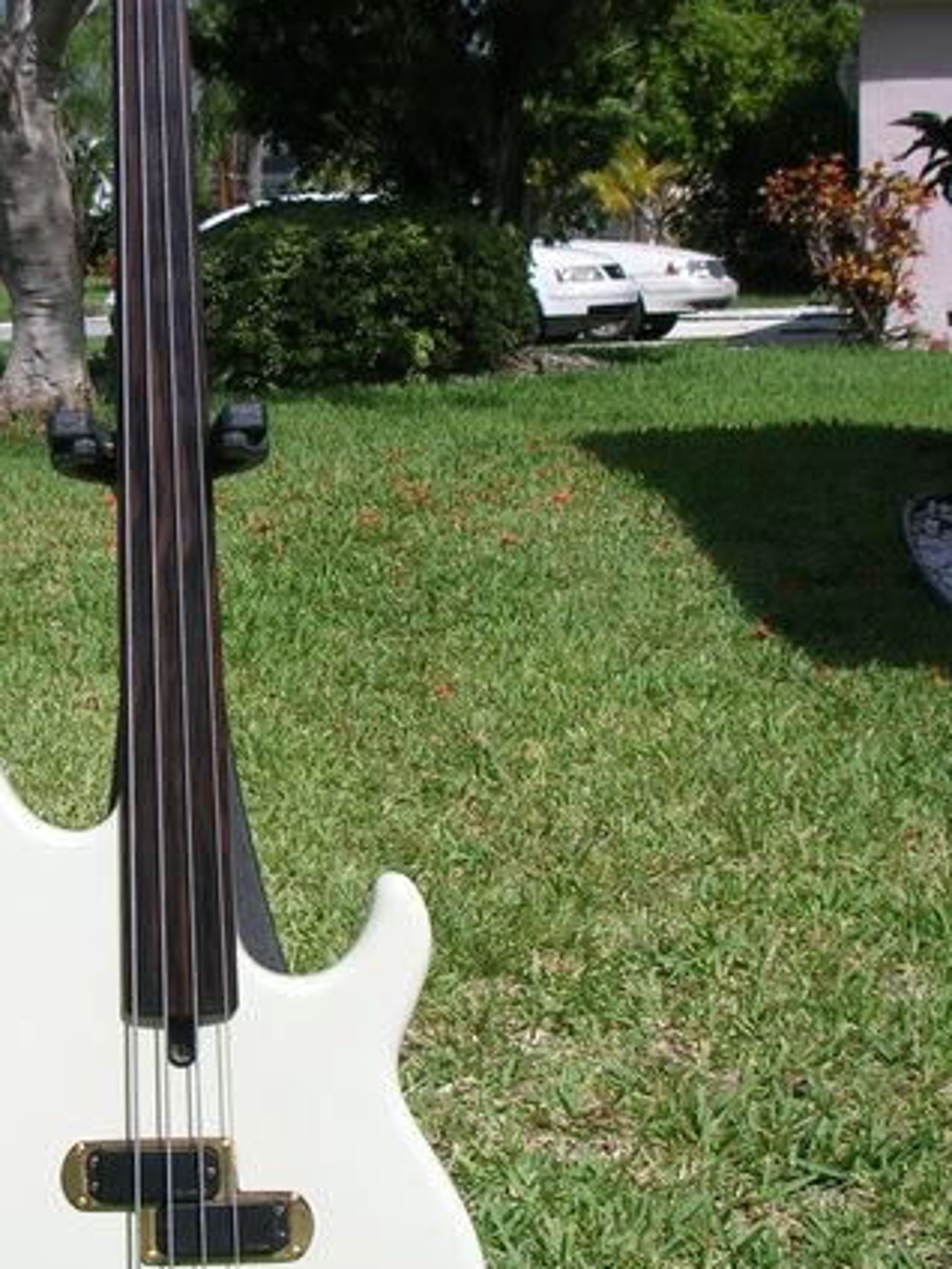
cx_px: 177
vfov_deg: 29.4
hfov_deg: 21.9
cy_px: 590
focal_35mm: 66
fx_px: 2420
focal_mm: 5.8
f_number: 8.5
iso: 50
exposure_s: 1/134
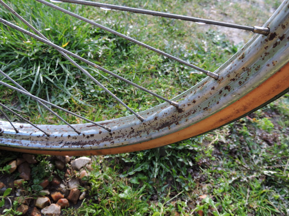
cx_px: 144
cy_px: 108
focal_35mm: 30
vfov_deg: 46.8
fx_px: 250
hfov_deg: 60.0
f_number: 3.5
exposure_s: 1/30
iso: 100
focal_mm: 5.4
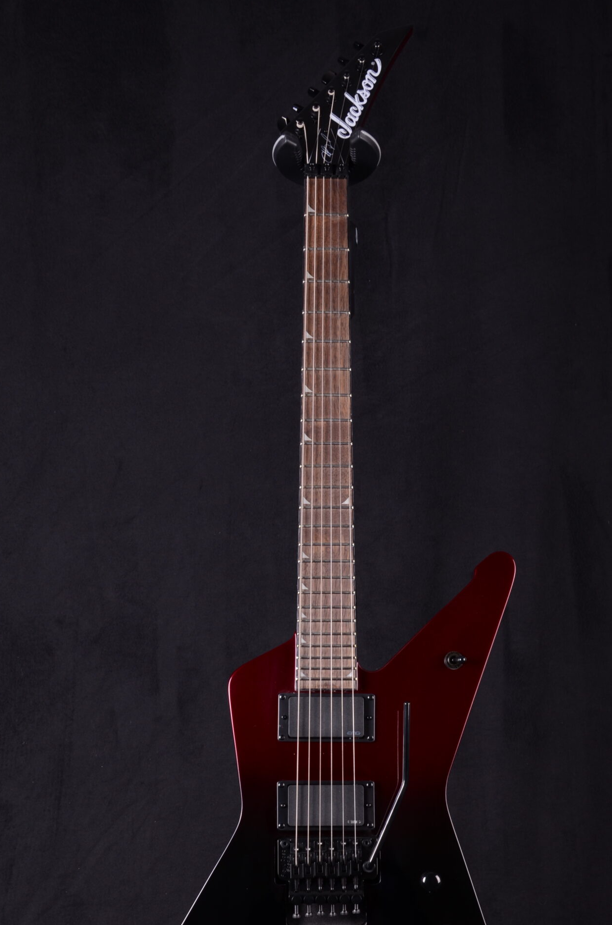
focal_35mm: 53
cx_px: 332
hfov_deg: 25.4
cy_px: 614
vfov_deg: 37.2
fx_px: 1357
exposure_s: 1/200
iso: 200
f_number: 11
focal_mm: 26
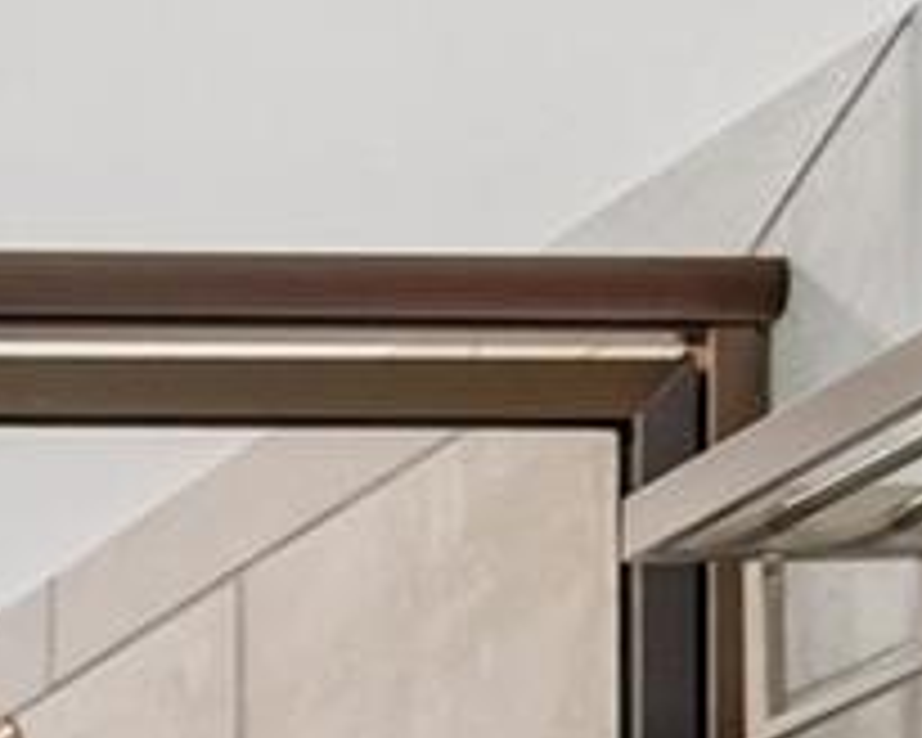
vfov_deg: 10.4
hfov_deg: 9.2
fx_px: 3002
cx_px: -2411
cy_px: 2142
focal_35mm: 110
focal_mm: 10
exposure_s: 1/8
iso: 100
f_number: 7.1
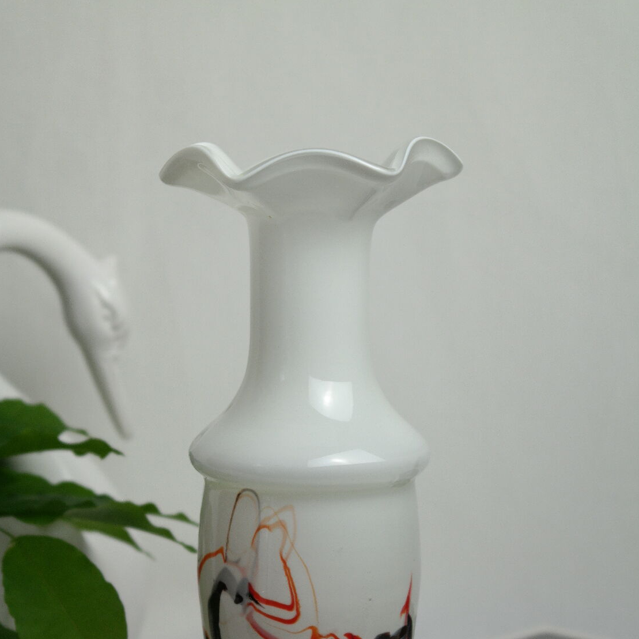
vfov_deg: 17.0
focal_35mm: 102
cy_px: 483
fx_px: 2130
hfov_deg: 17.1
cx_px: 311
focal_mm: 50
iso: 400
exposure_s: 1/80
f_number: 5.6
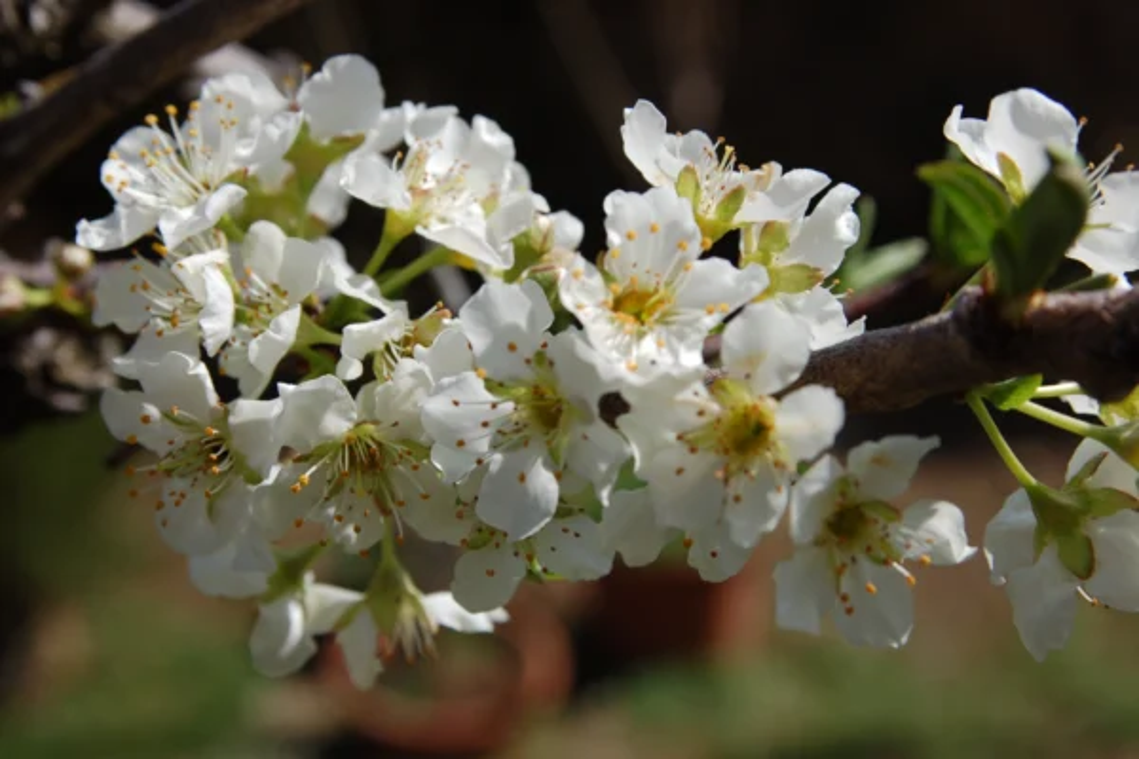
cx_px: 570
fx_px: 2373
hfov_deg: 27.0
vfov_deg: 18.2
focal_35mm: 75
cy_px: 380
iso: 200
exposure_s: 1/500
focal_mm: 50
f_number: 8
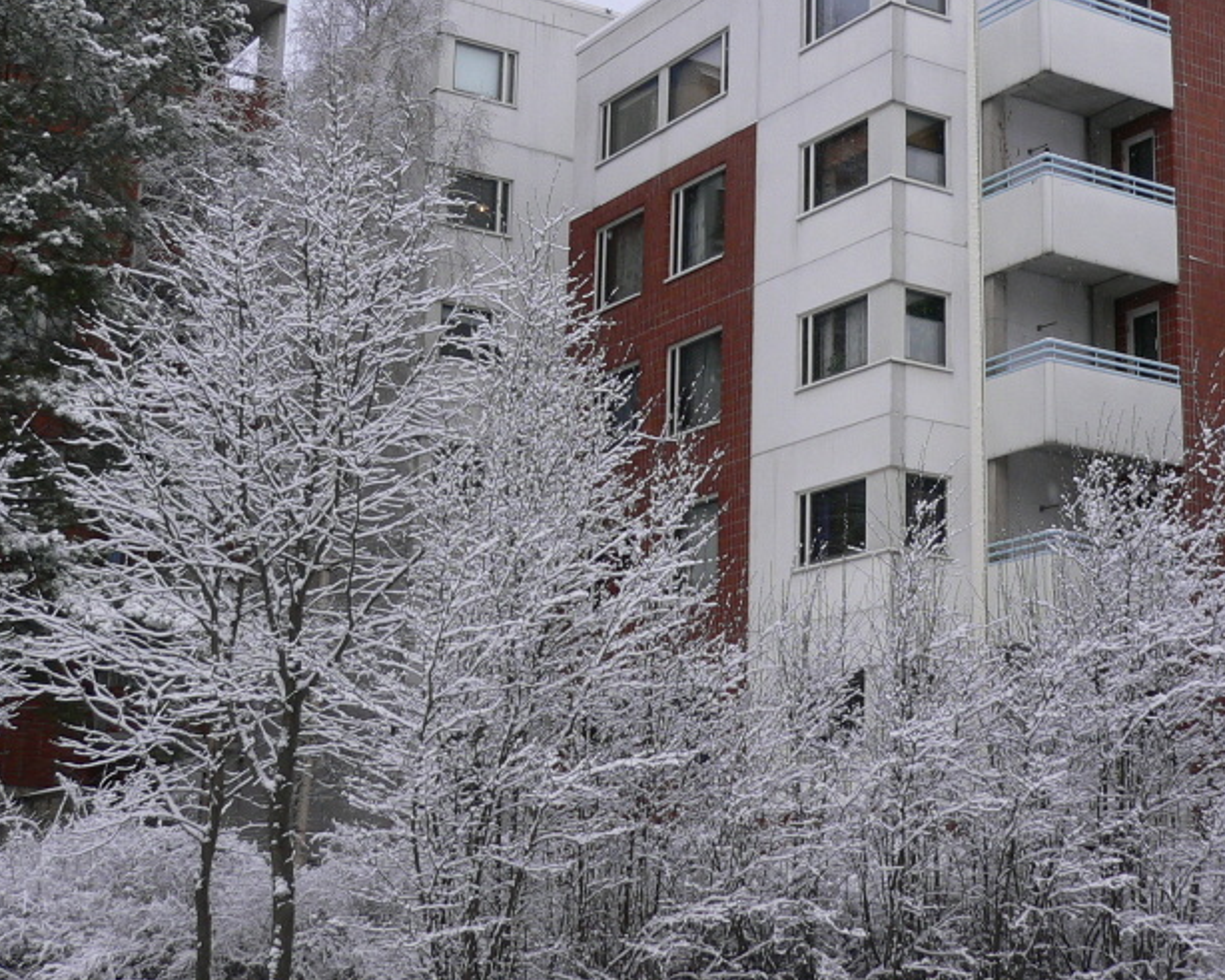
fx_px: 2066
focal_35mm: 57
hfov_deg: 33.0
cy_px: 435
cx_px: 688
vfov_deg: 26.7
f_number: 2.8
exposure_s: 1/250
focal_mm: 5.8
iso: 80
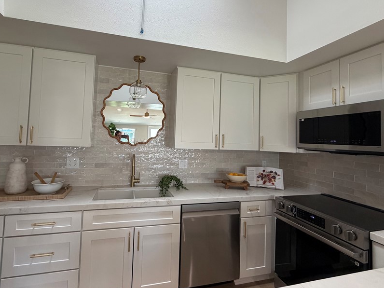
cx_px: 178
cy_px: 129
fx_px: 200
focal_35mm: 18
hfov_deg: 87.6
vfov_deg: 71.4
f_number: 2.2
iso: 320
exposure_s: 1/120
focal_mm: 2.22
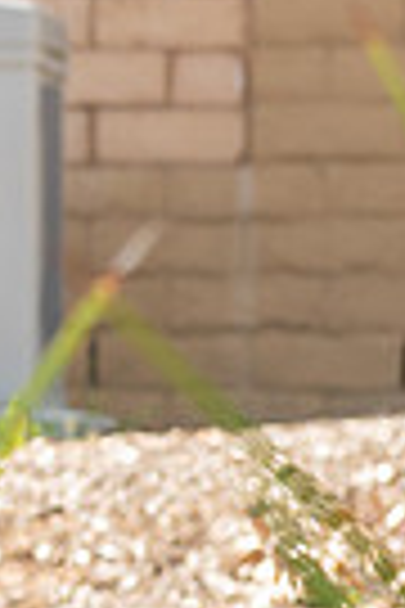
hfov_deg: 4.1
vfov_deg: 6.2
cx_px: -674
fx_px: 5585
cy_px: 484
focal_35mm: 331
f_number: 5
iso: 200
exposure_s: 1/200
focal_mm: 62
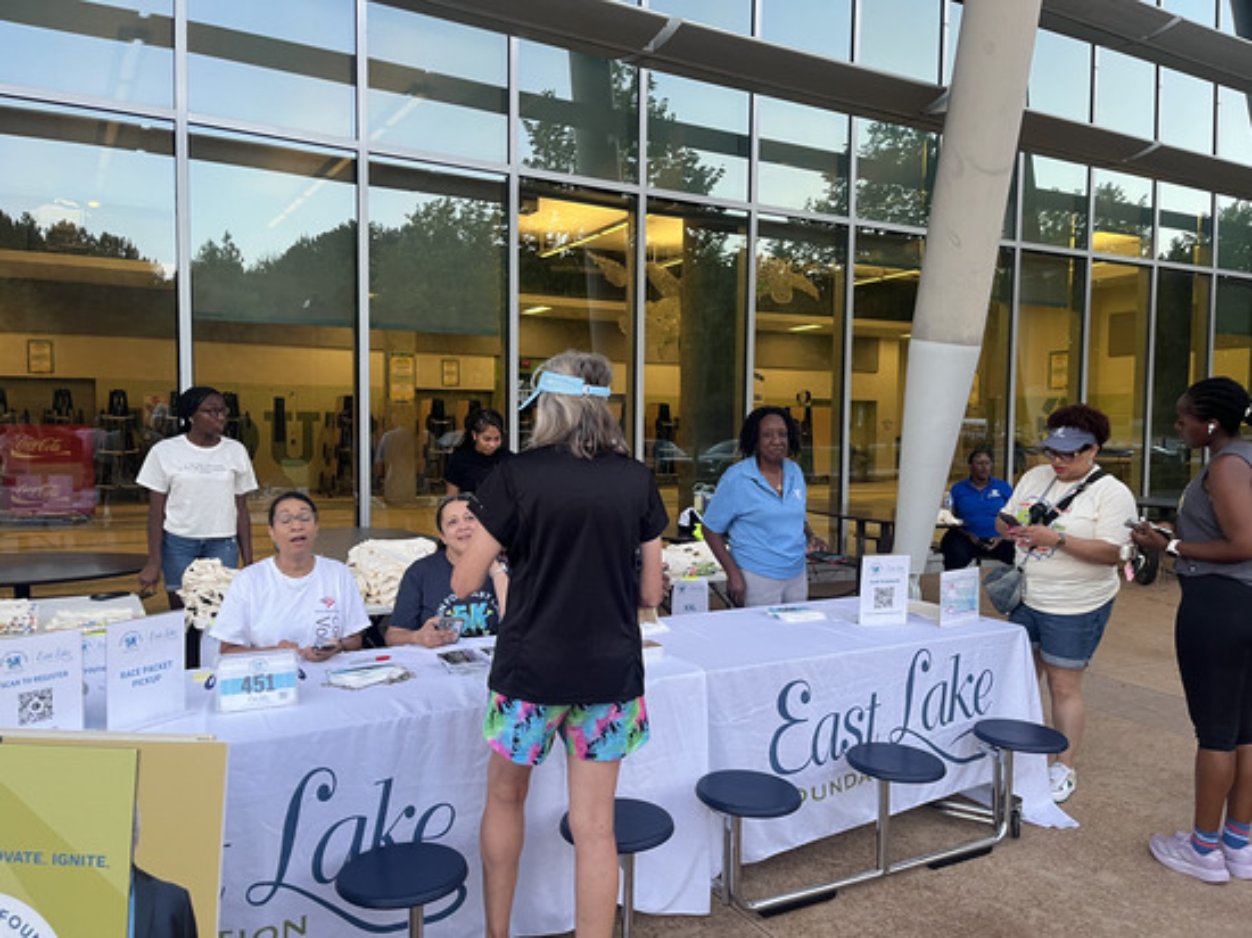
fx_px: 940
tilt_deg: -4.6
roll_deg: +1.6
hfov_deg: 67.3
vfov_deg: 53.0
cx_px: 626
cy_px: 469
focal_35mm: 26
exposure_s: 1/91
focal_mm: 5.1
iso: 125
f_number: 1.6
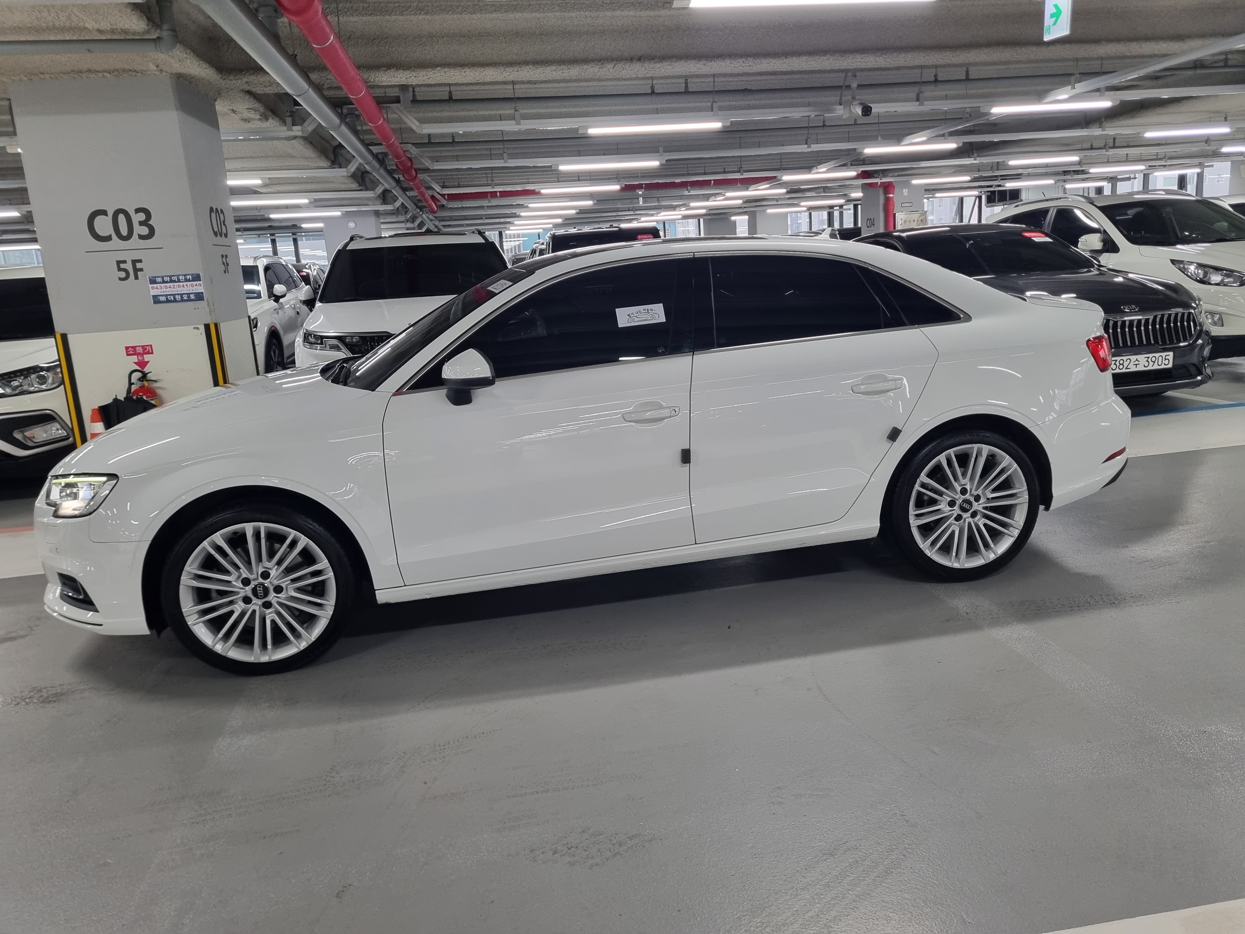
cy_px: 467
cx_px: 622
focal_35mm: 26
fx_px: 935
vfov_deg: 53.1
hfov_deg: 67.3
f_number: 1.8
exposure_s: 1/120
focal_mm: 5.4
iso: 250
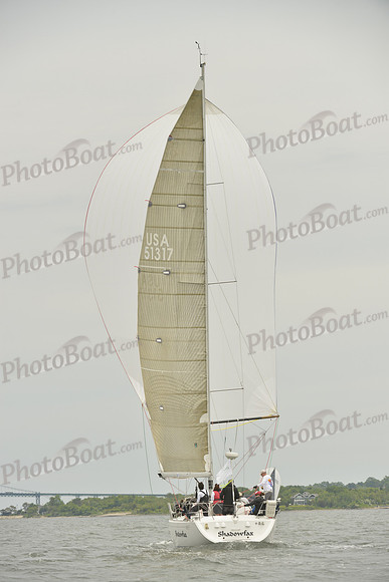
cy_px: 291
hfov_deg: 6.9
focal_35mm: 200
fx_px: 3239
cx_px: 194
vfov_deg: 10.3
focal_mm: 200
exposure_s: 1/1000
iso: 400
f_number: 6.3
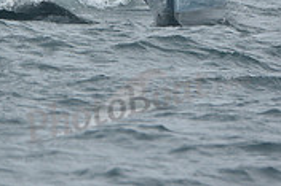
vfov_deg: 2.1
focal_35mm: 659
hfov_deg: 3.1
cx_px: -56
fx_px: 5139
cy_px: -120
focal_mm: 200
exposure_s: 1/1000
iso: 320
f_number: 6.3
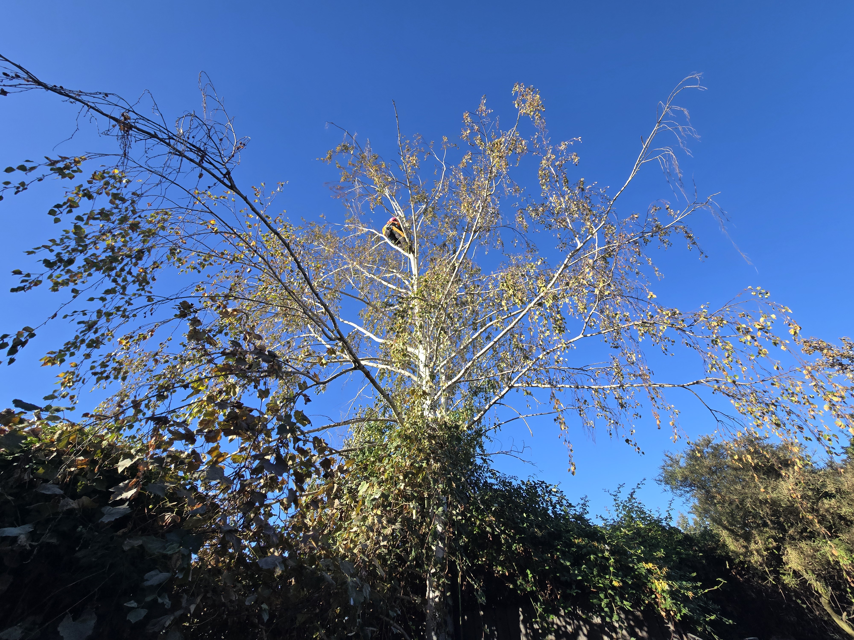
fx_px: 321
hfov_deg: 106.2
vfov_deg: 89.9
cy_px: 320
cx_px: 427
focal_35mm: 13
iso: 50
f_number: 2.2
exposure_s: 1/1218
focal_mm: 2.2
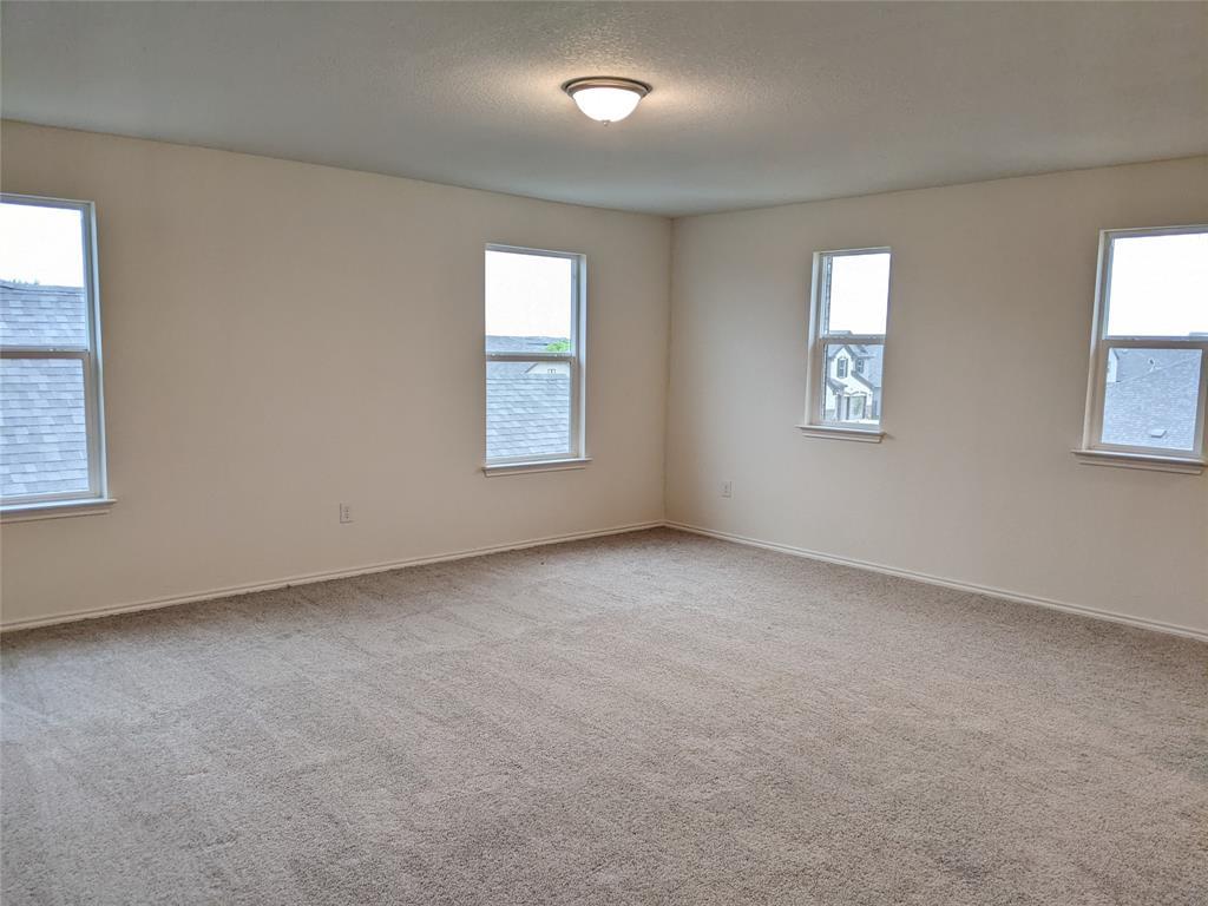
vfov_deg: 51.4
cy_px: 453
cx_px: 604
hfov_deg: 65.3
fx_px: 942
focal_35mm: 27
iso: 112
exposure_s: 1/120
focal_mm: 4.44
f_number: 1.8
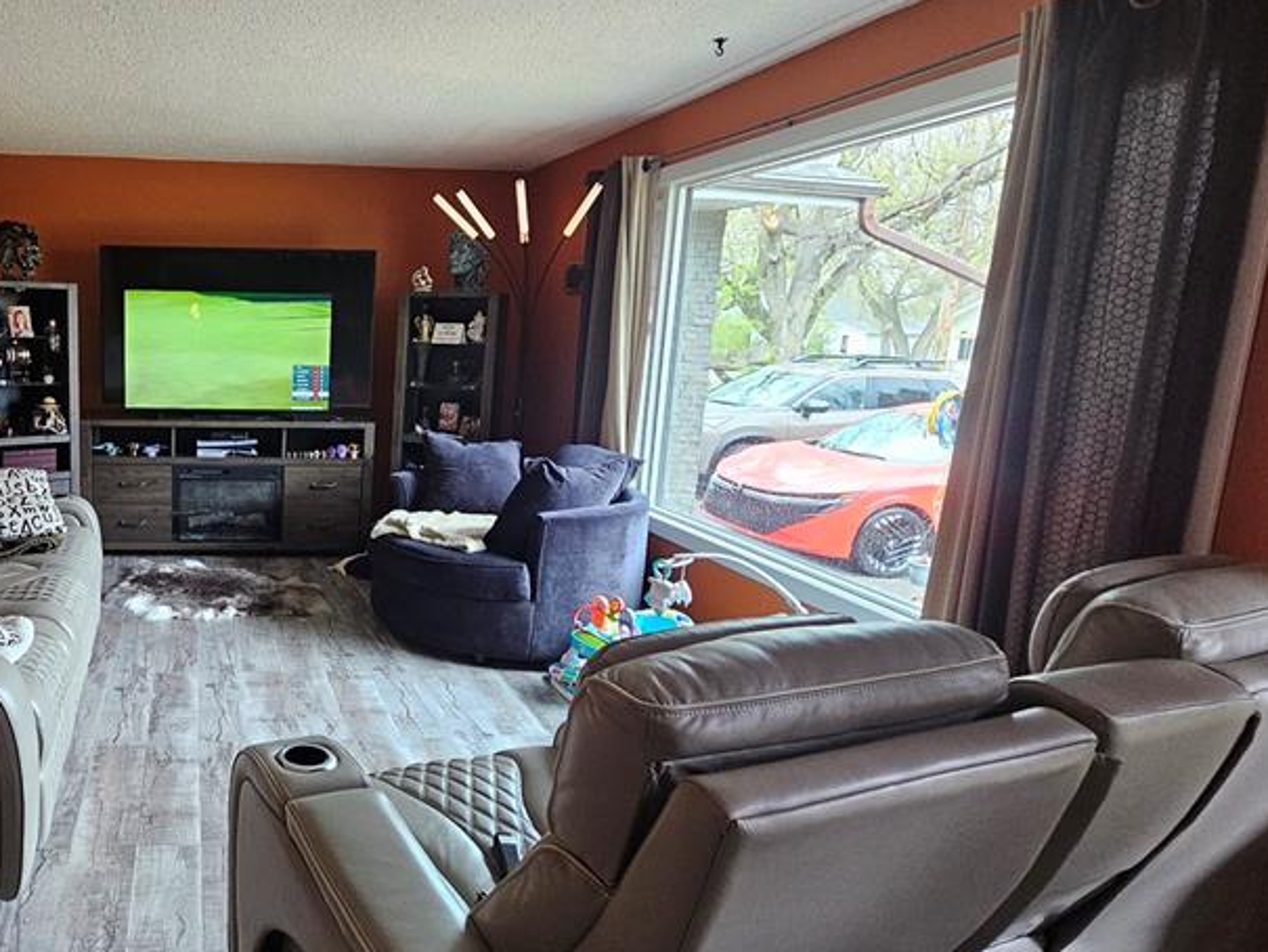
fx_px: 806
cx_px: 256
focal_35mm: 22
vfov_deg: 61.1
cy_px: 466
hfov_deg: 69.1
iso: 400
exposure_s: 1/60
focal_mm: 2.2
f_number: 2.2
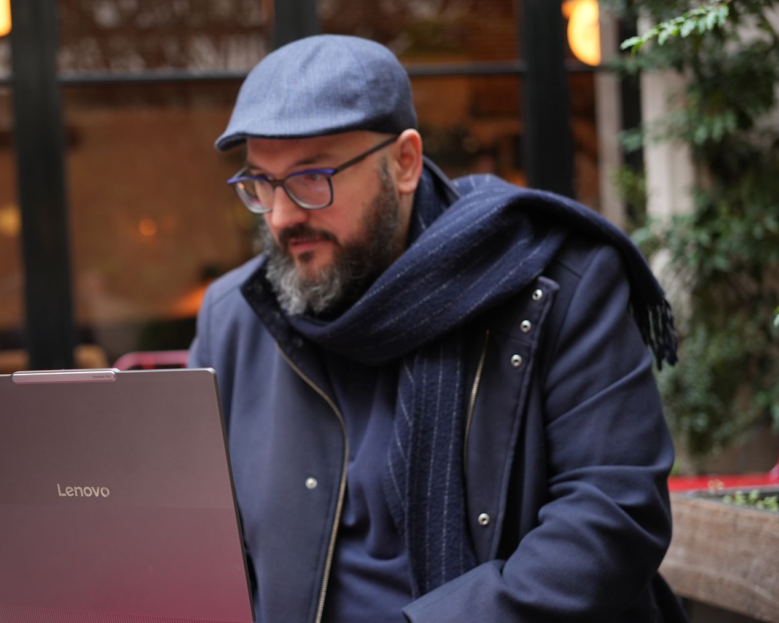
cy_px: 384
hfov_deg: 26.5
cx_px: 219
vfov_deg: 21.5
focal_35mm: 71
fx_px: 1637
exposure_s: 1/50
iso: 400
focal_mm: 50
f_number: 2.5
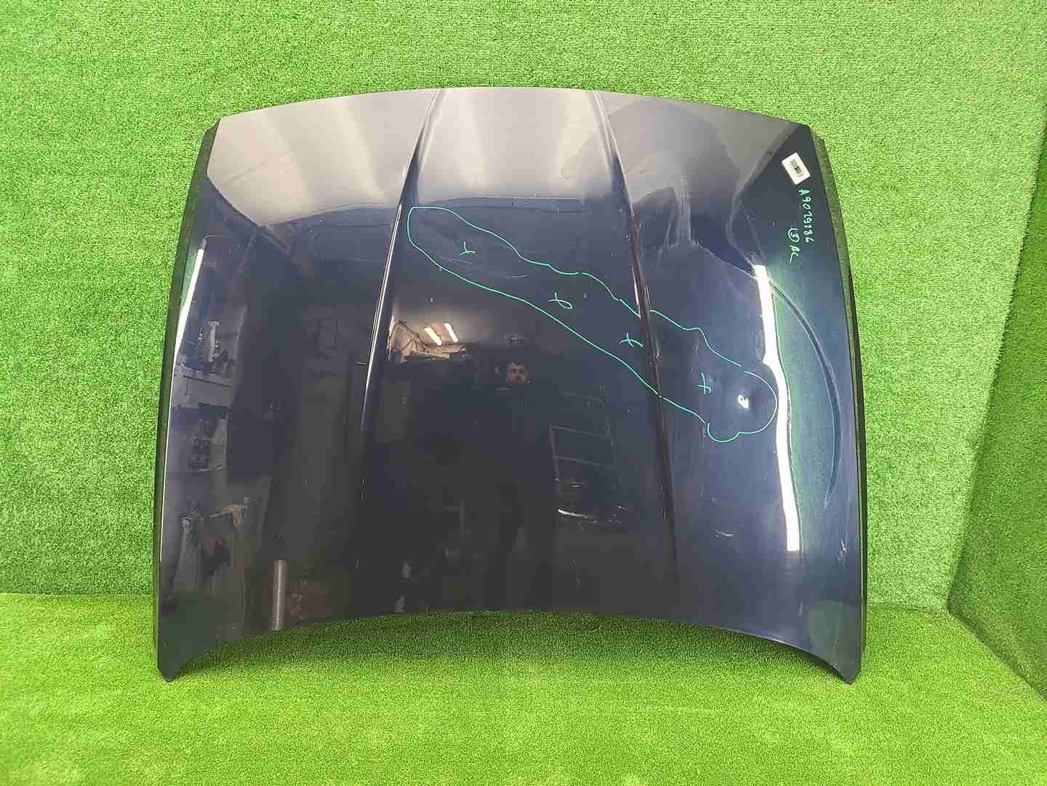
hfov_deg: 67.3
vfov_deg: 53.1
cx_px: 524
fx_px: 786
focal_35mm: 26
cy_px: 393
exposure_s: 1/50
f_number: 1.8
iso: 409
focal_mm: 5.4
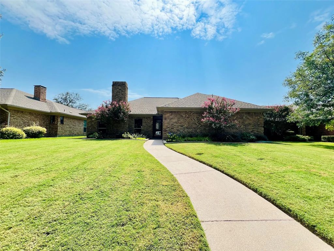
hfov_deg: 106.2
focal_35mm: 13
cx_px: 167
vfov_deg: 89.9
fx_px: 125
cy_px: 126
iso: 32
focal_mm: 1.57
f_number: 1.8
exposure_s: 1/1085
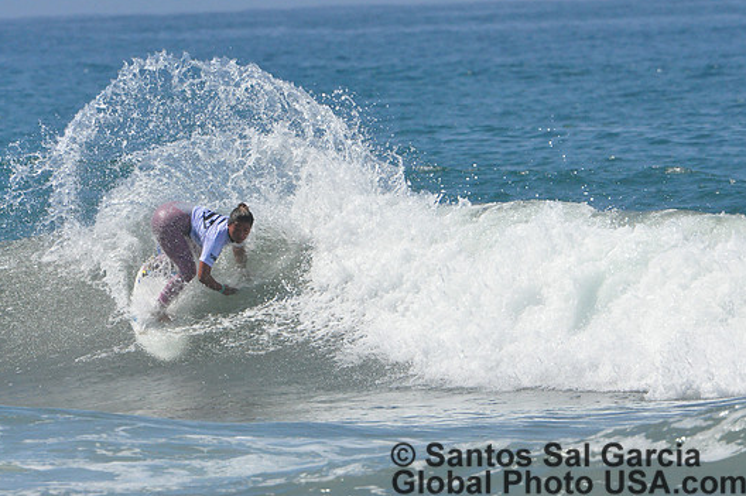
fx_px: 18756
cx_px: 369
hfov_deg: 2.3
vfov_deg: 1.5
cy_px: 262
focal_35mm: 906
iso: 1250
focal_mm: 550
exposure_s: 1/2000
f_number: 14
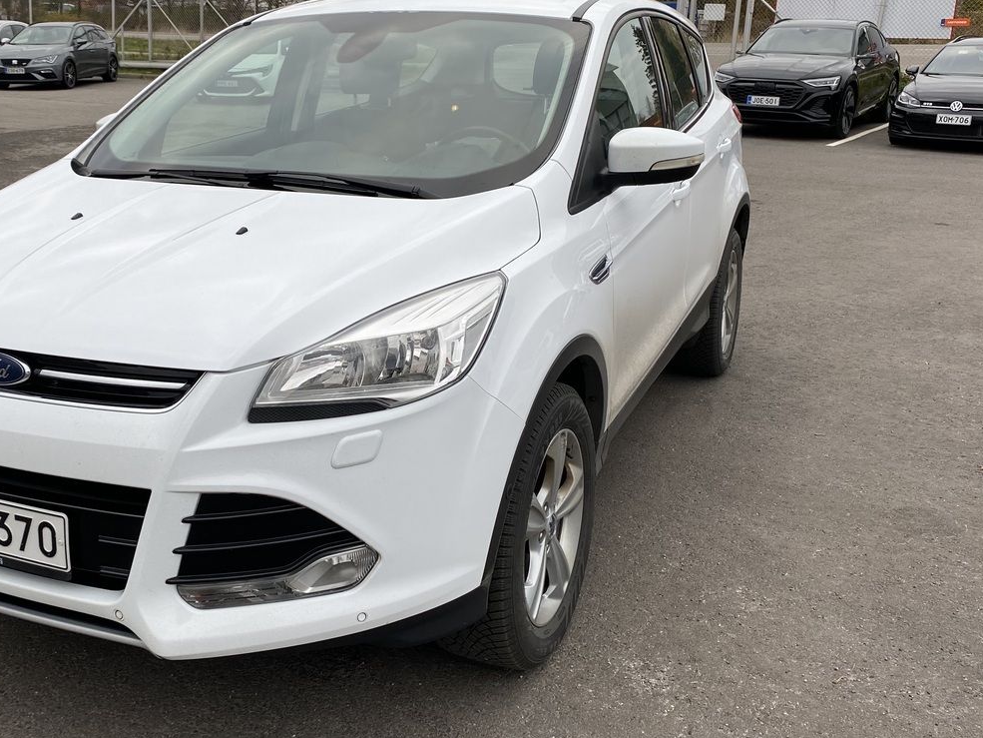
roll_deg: -1.2
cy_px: 346
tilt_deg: -15.5
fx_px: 1079
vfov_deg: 37.7
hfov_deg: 48.5
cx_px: 371
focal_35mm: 38
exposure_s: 1/458
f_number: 1.8
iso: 32
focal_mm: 4.25
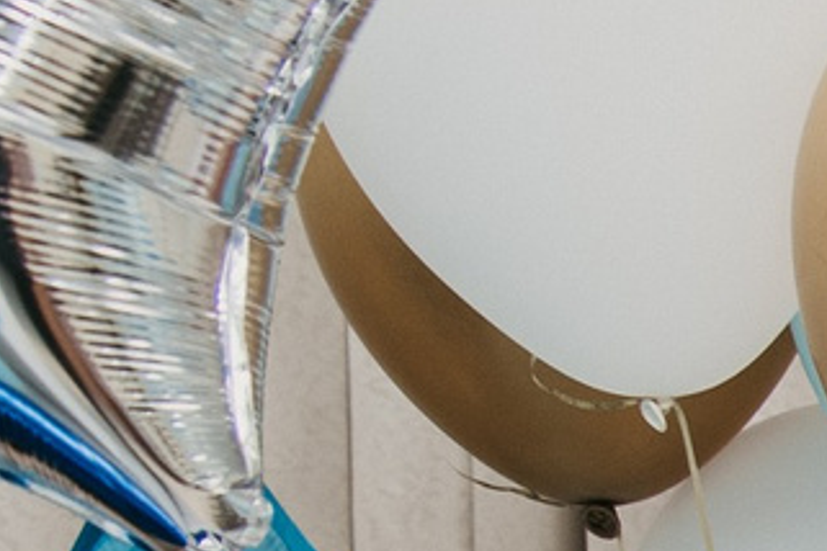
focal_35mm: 239
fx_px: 5490
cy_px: 1613
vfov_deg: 5.4
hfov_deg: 7.4
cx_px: 2651
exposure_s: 1/160
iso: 160
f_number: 4
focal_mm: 30
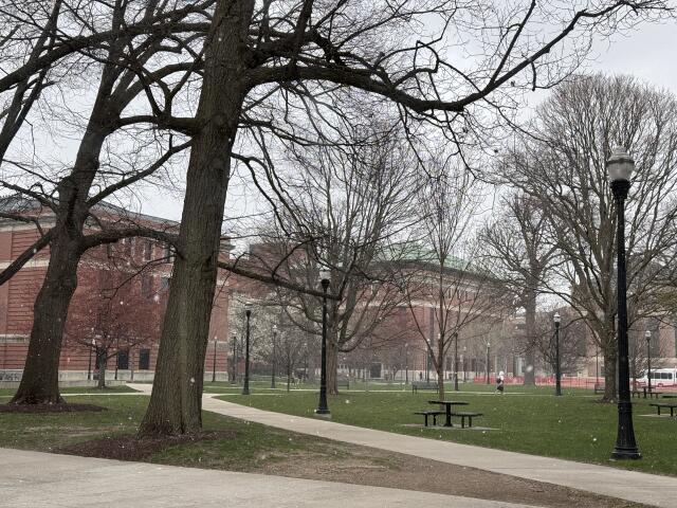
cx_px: 338
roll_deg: -0.9
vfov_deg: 30.3
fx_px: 939
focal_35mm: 48
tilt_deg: +7.3
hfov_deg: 39.7
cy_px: 254
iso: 64
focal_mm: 6.86
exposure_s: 1/593
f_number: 1.78
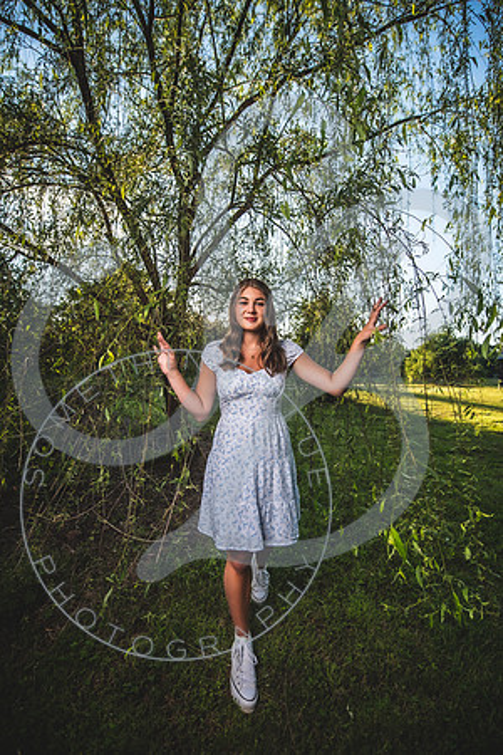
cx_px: 252
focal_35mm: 14
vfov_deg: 104.3
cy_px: 378
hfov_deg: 81.2
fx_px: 293
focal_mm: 14
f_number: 2.8
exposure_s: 1/800
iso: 100
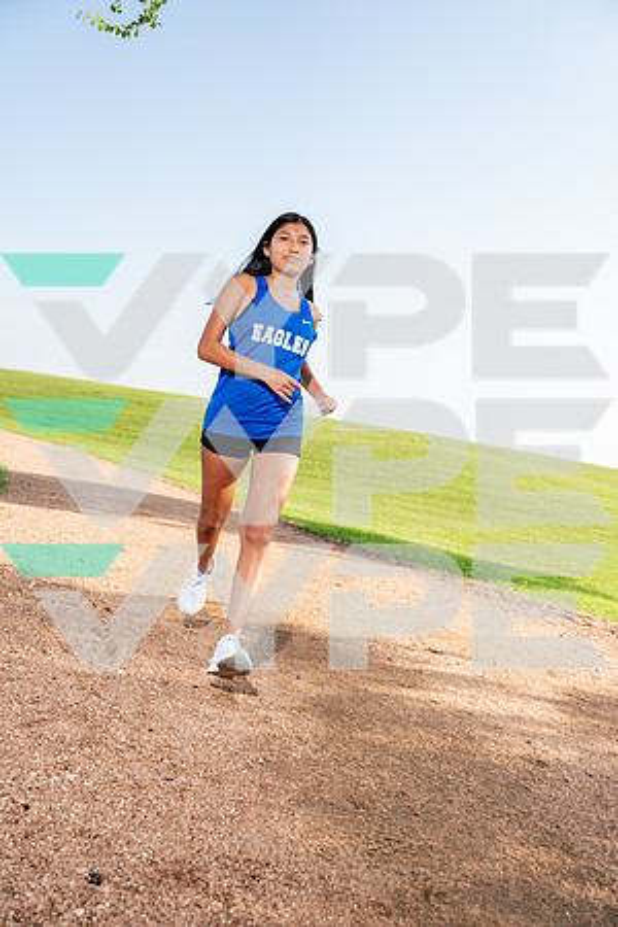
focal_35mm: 35
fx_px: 901
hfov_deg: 37.9
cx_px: 309
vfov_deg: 54.4
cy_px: 464
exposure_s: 1/250
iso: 100
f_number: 4
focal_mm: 35
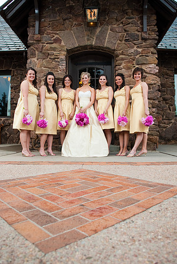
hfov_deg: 50.5
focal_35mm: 26
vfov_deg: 70.4
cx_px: 88
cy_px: 132
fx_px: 188
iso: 200
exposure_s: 1/250
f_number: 3.2
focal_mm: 17
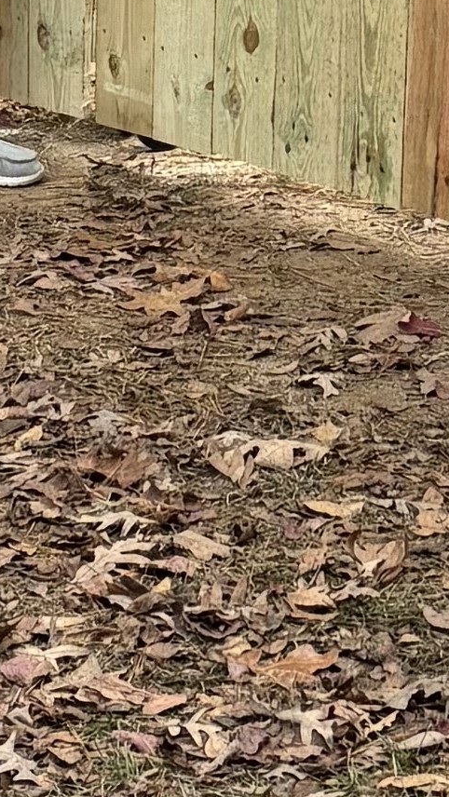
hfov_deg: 6.4
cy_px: -155
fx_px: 3997
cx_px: 233
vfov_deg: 11.2
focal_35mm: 189
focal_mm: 5.96
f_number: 1.6
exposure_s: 1/645
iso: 50
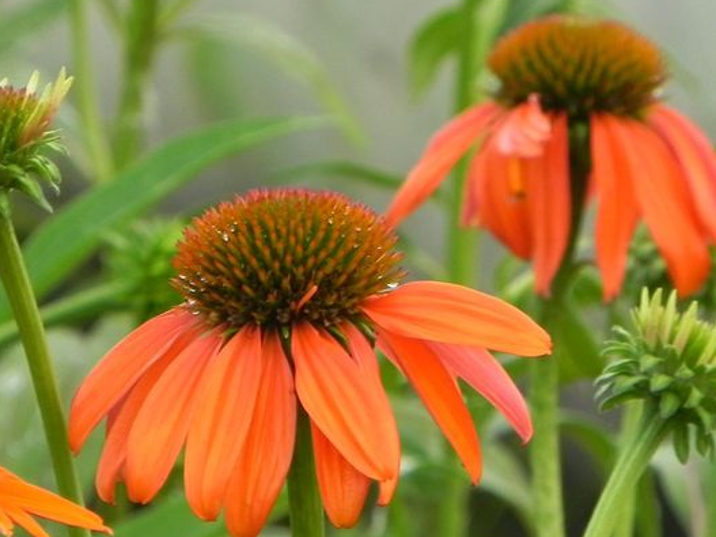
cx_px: 198
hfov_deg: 2.6
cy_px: 268
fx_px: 15778
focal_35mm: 763
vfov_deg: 1.9
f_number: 5
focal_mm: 67.2
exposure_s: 1/30
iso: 160
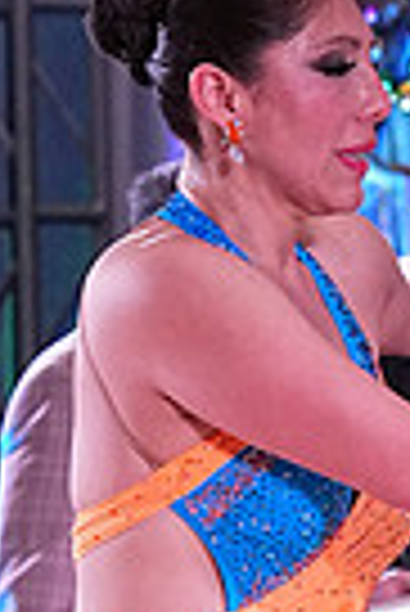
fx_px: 10342
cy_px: 940
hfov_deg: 2.3
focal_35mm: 607
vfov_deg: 3.4
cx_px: 615
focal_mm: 95
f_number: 6.3
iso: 3200
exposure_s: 1/320
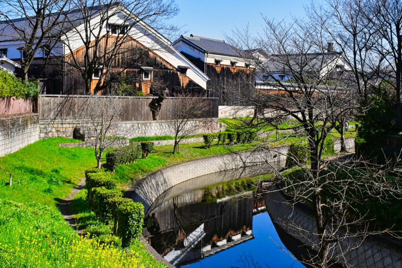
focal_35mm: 52
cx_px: 201
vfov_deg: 26.0
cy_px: 134
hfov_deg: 38.2
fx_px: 581
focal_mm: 35
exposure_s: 1/3200
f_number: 16
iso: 5000
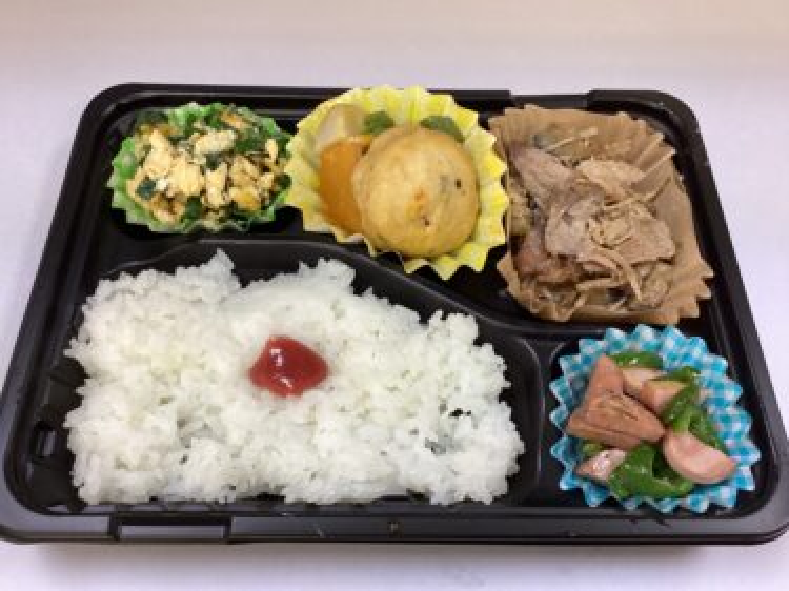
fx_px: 706
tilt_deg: -59.8
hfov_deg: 58.4
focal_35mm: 31
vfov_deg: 45.4
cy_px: 296
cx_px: 394
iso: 100
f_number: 2.4
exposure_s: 1/50
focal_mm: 3.3
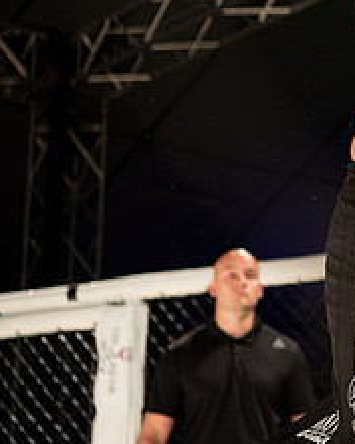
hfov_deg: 12.9
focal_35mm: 114
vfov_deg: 16.8
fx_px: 1497
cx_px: 498
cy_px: 146
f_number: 2.8
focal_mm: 46
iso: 1000
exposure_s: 1/1000
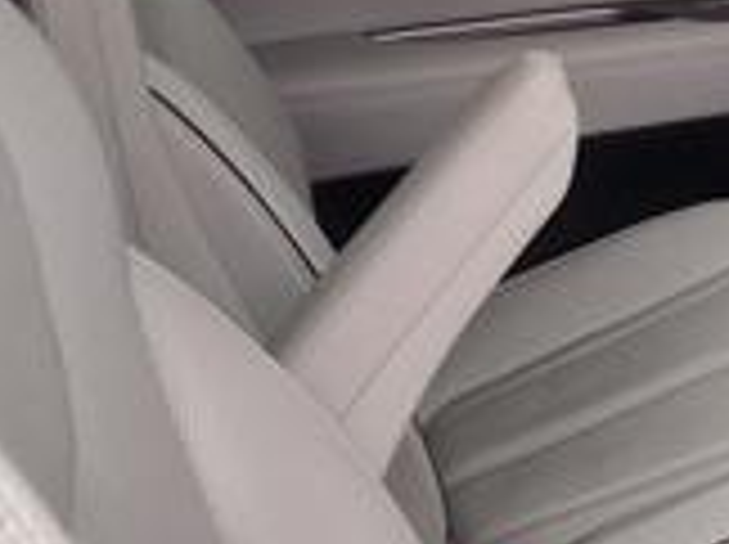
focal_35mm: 91
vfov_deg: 16.1
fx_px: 1914
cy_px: 153
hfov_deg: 18.6
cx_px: 1143
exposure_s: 1/120
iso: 284
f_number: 1.88
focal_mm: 5.56
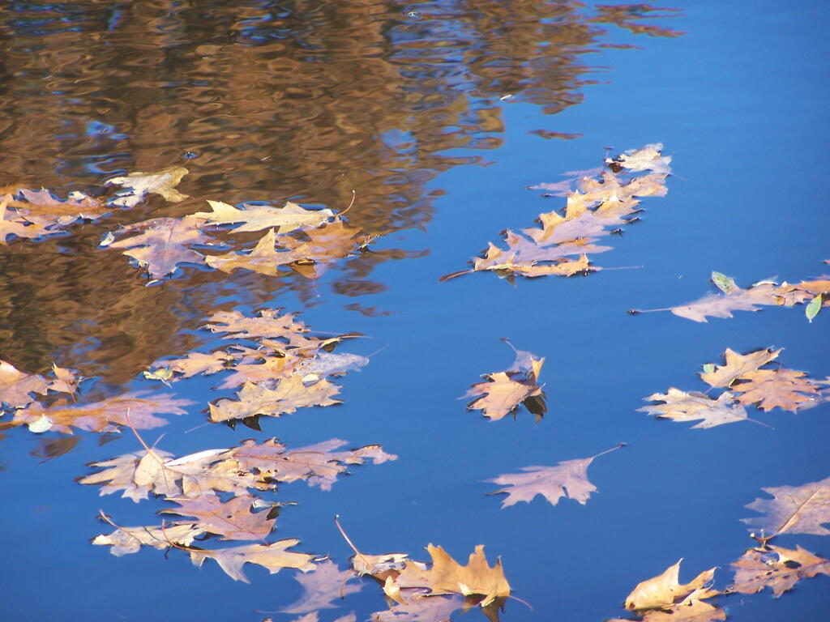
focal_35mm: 268
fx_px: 6426
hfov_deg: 7.4
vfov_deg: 5.5
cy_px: 311
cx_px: 415
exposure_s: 1/250
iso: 80
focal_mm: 44.4
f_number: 3.6
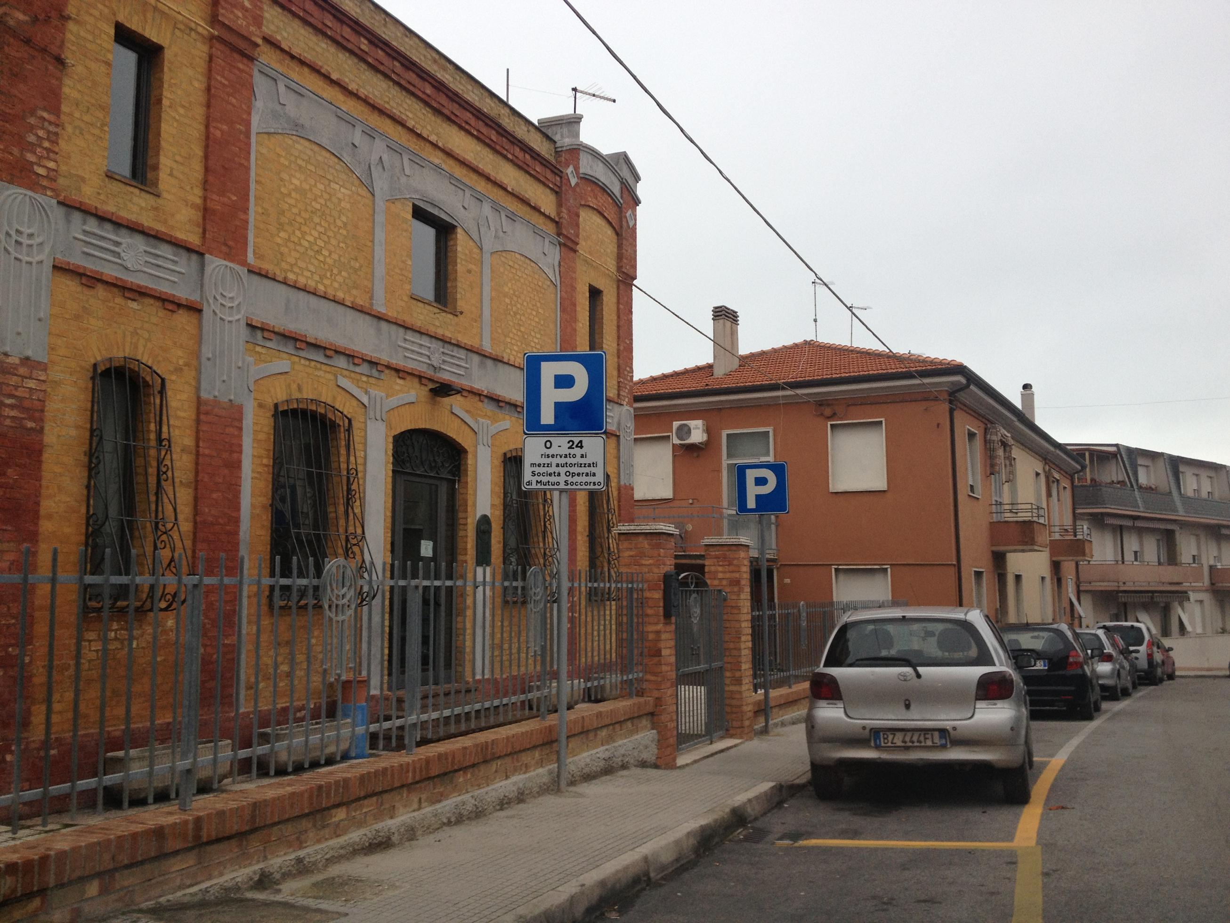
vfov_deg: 40.7
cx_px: 615
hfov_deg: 52.6
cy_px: 462
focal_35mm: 35
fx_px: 1244
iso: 50
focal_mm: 4.28
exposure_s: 1/160
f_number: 2.4
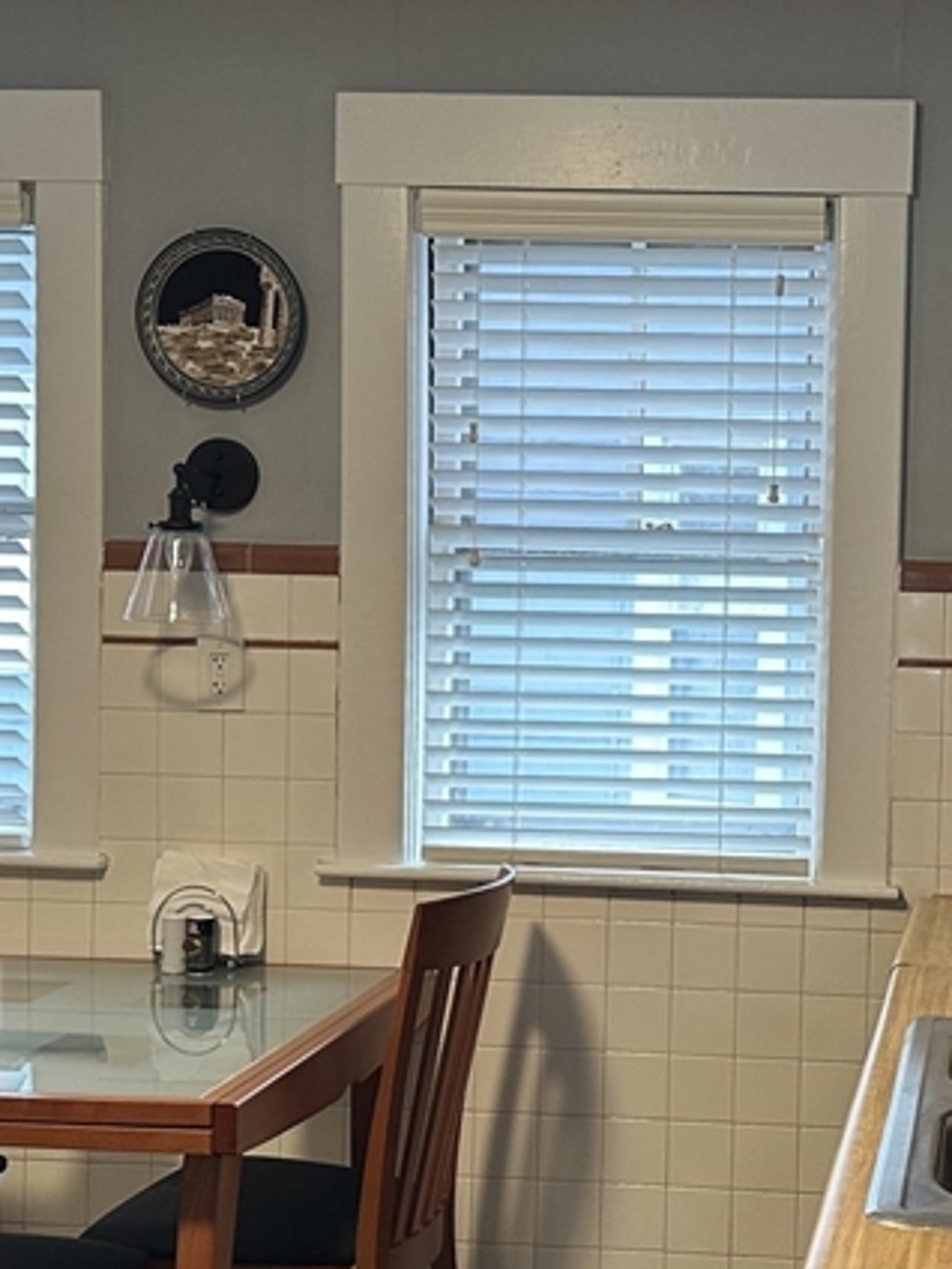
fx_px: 2127
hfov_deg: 24.7
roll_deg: -1.2
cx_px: 808
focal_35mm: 58
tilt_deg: -1.8
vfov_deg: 33.2
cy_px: 700
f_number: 1.78
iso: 160
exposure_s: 1/60
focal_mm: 6.86
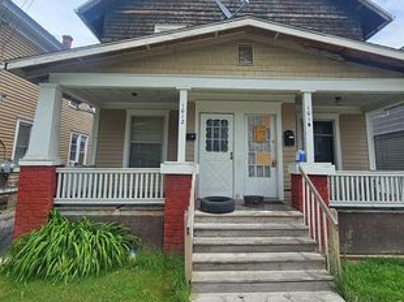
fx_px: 245
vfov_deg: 62.5
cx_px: 205
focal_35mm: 21
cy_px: 114
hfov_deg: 79.0
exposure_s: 1/2537
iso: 50
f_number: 2.2
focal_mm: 2.2
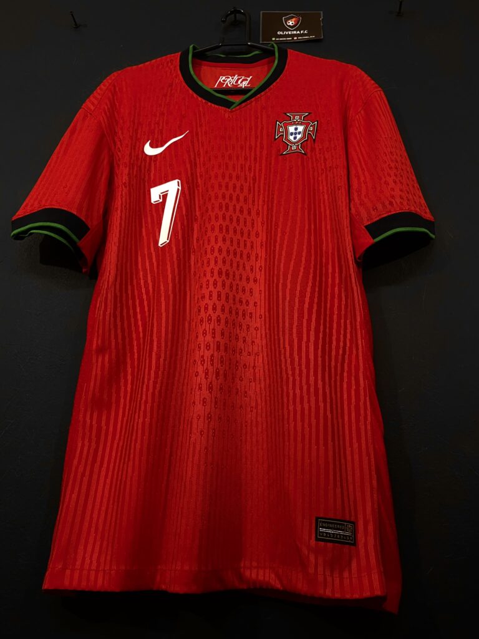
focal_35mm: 26
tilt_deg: +23.4
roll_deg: -0.1
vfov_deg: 67.3
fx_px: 480
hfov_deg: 53.1
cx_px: 240
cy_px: 320
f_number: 1.8
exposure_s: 1/60
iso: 200
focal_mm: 4.25
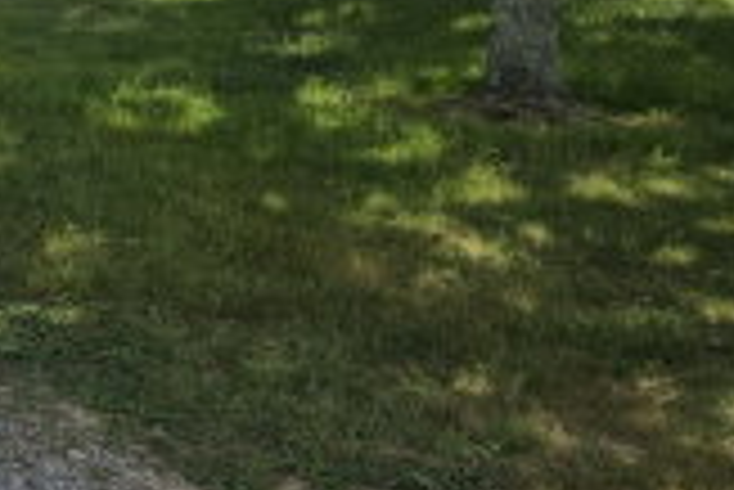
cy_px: -288
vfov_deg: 16.3
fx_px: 1530
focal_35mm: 75
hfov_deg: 22.7
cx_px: -324
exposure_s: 1/3291
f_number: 1.7
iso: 80
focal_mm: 6.3
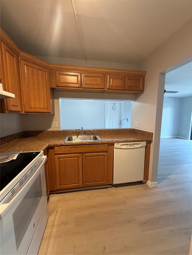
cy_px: 128
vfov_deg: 102.1
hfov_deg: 85.7
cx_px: 96
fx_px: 104
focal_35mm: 14
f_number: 2.2
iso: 320
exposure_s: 1/120
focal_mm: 2.22
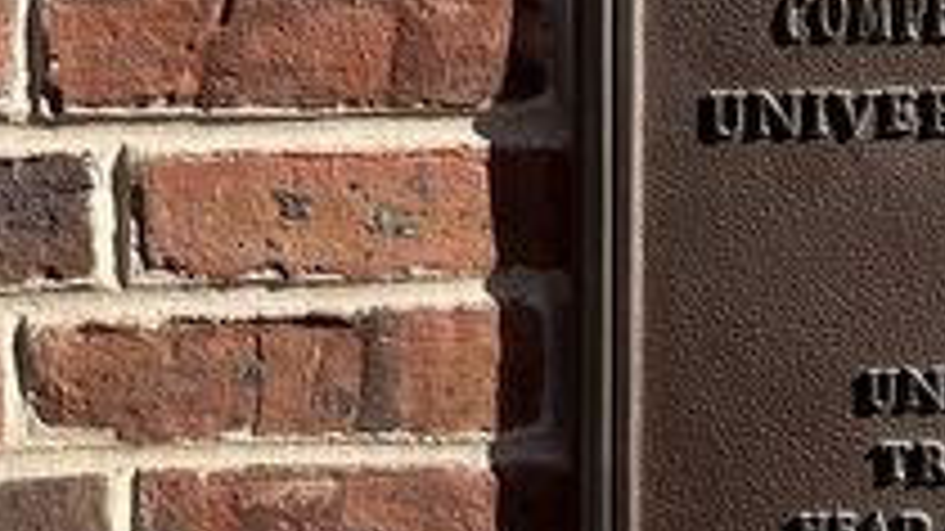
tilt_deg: +4.9
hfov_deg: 19.0
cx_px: 1048
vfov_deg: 10.9
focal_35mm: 108
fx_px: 2706
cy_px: -158
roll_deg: +0.7
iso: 50
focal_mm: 5.1
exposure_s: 1/1339
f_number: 1.6
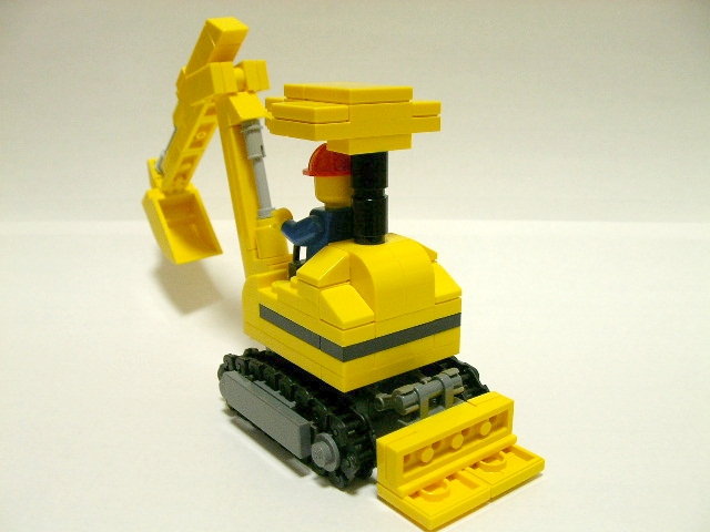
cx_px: 355
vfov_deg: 37.7
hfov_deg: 49.0
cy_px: 266
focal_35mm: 38
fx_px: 779
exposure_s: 1/15.3
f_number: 3.5
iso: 100
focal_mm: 5.8
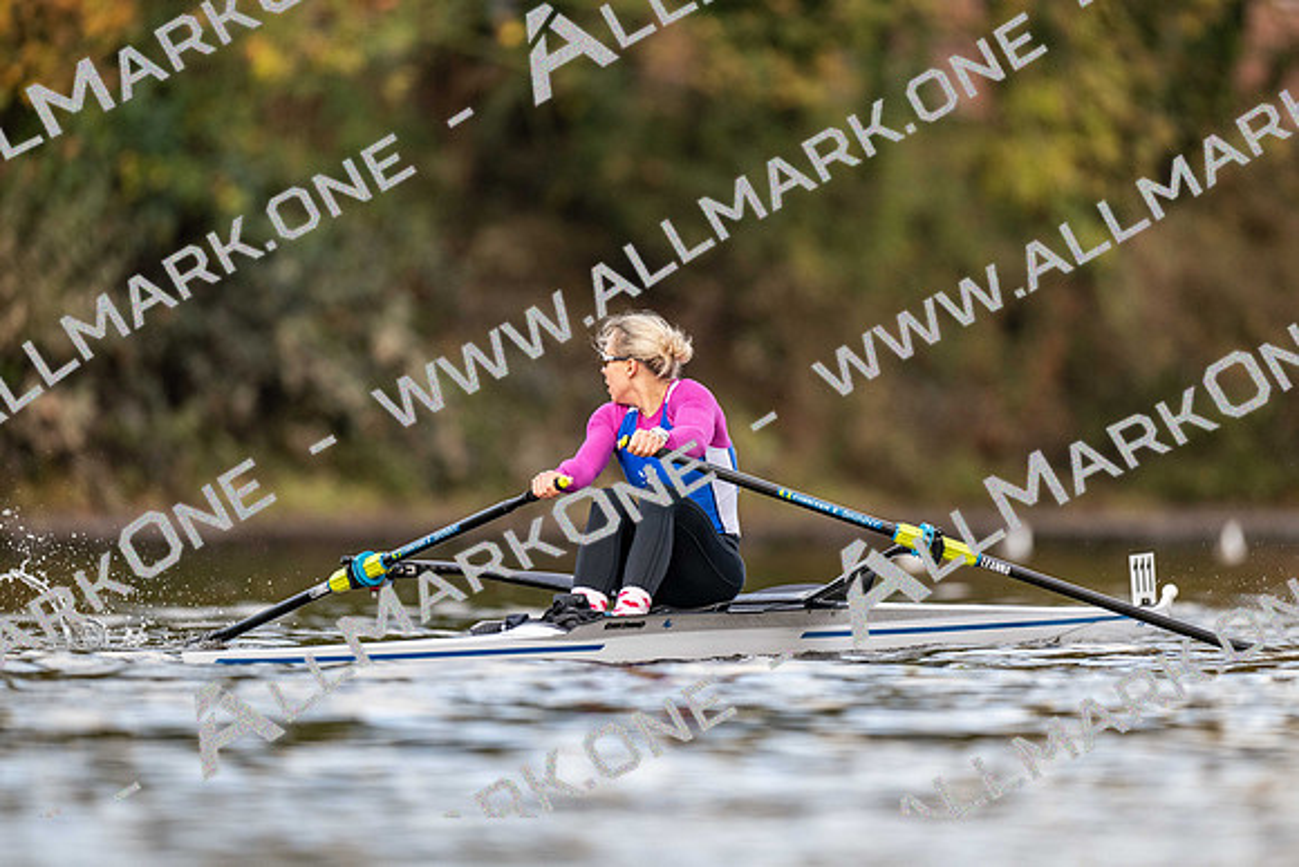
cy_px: 434
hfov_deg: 3.4
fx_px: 21654
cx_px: 650
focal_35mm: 600
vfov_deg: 2.3
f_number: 4
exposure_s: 1/2500
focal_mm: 600
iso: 1800
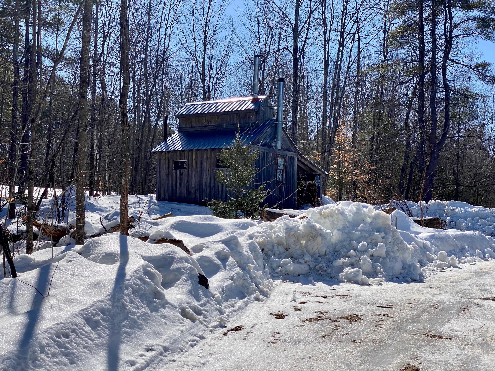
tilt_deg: +3.1
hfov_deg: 36.8
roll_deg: -1.0
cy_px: 186
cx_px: 248
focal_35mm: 52
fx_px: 744
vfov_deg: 28.0
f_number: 2
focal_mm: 6
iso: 20
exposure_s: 1/3425
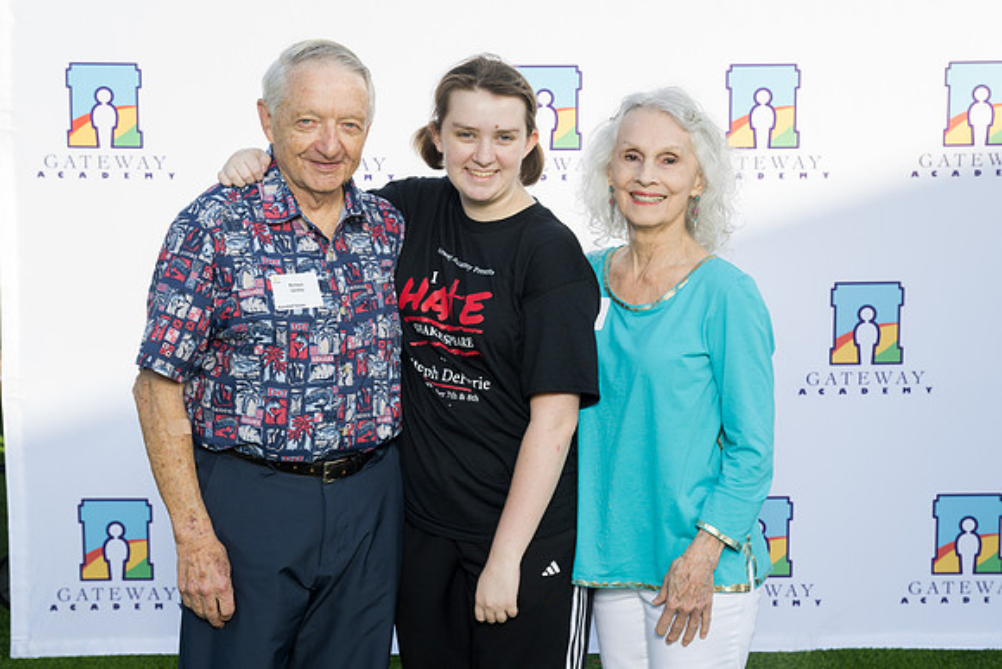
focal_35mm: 55
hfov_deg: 36.0
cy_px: 334
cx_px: 501
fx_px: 1544
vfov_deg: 24.4
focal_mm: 55
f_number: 5.6
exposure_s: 1/200
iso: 125
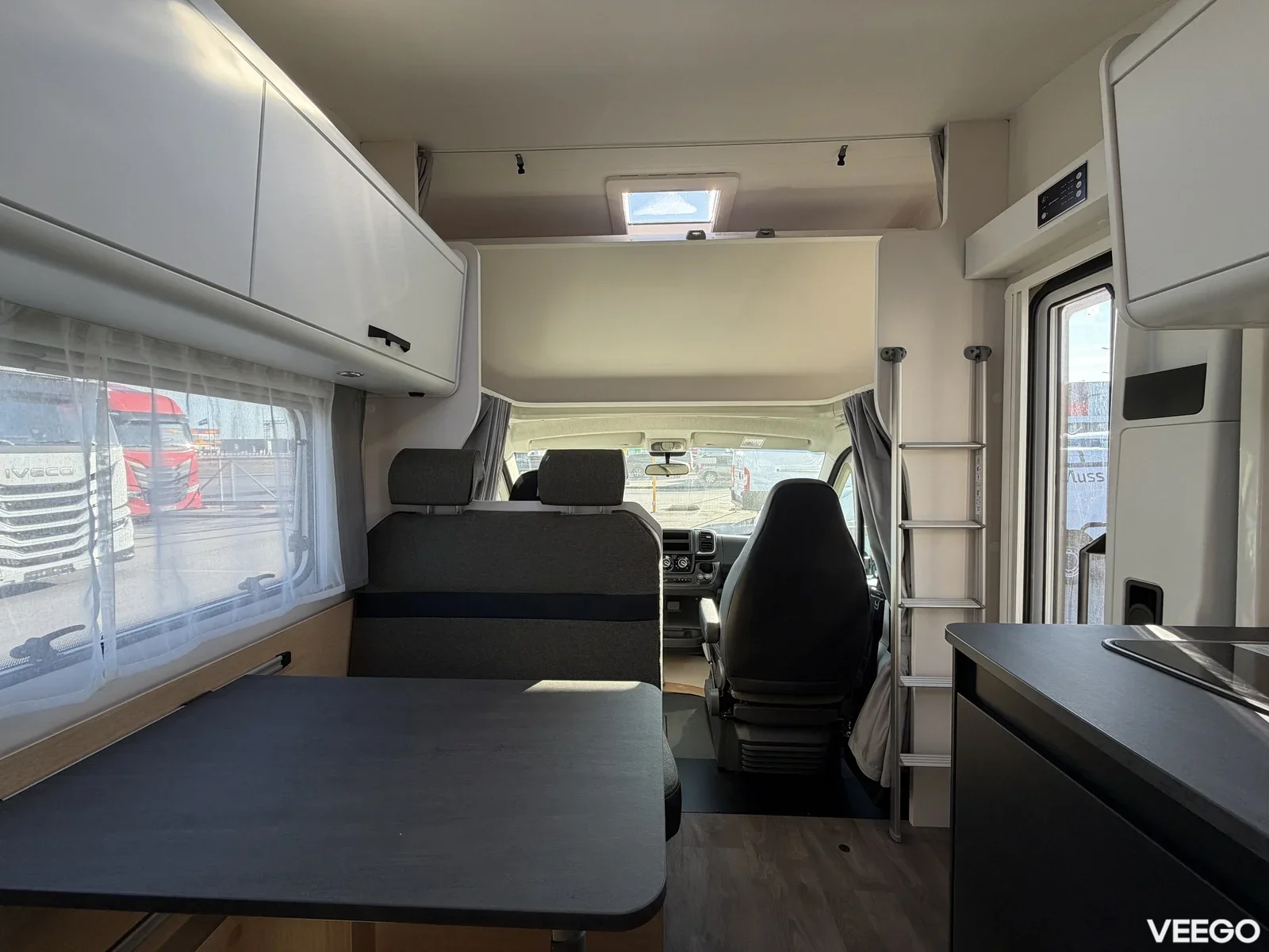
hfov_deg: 102.1
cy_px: 476
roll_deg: +0.4
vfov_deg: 85.7
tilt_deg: -3.8
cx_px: 634
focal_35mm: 14
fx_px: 513
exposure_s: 1/121
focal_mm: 2.22
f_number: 2.2
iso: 64
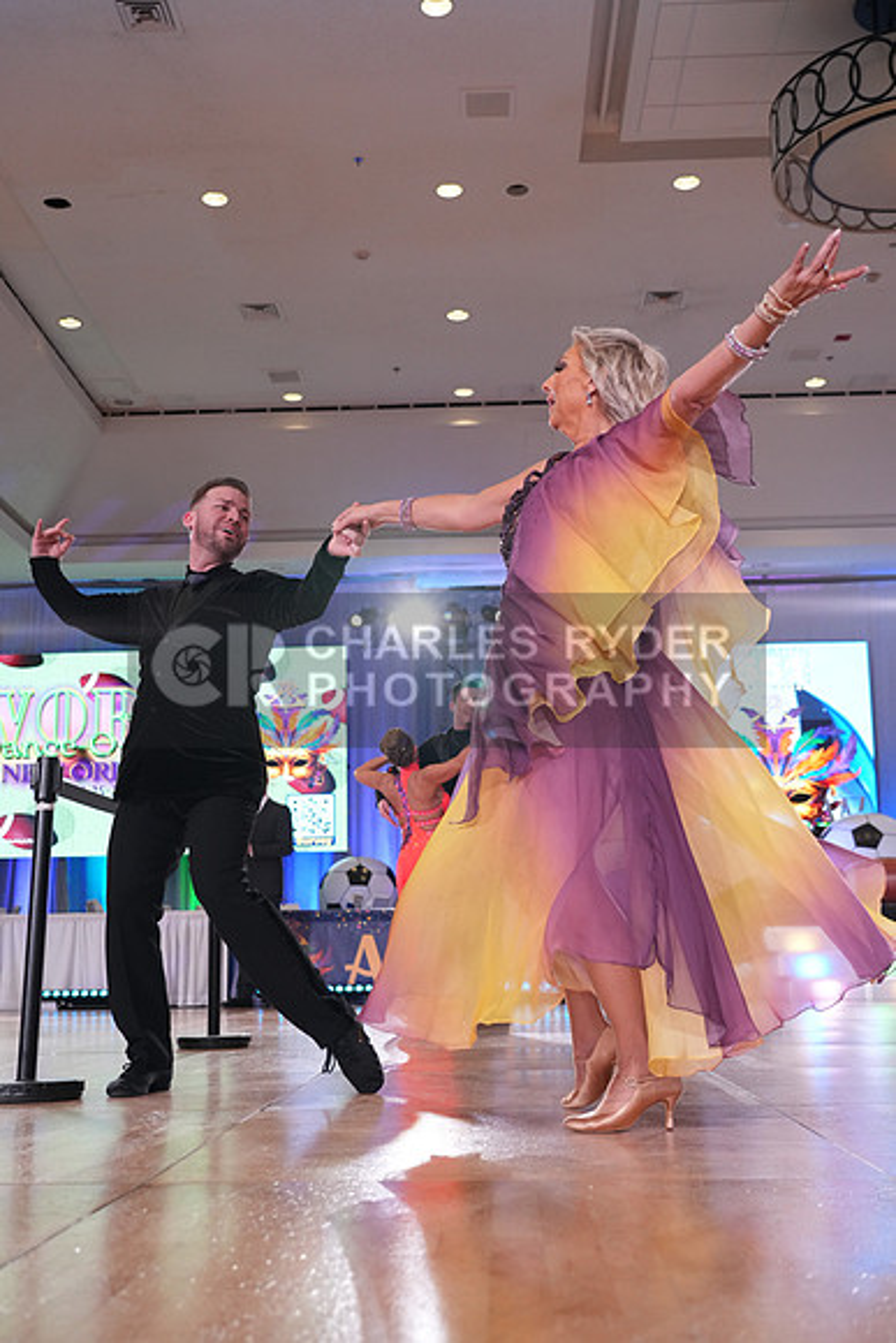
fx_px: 1380
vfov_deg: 51.9
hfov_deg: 36.0
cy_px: 672
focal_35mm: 37
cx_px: 448
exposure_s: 1/500
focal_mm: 37
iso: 2500
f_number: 4
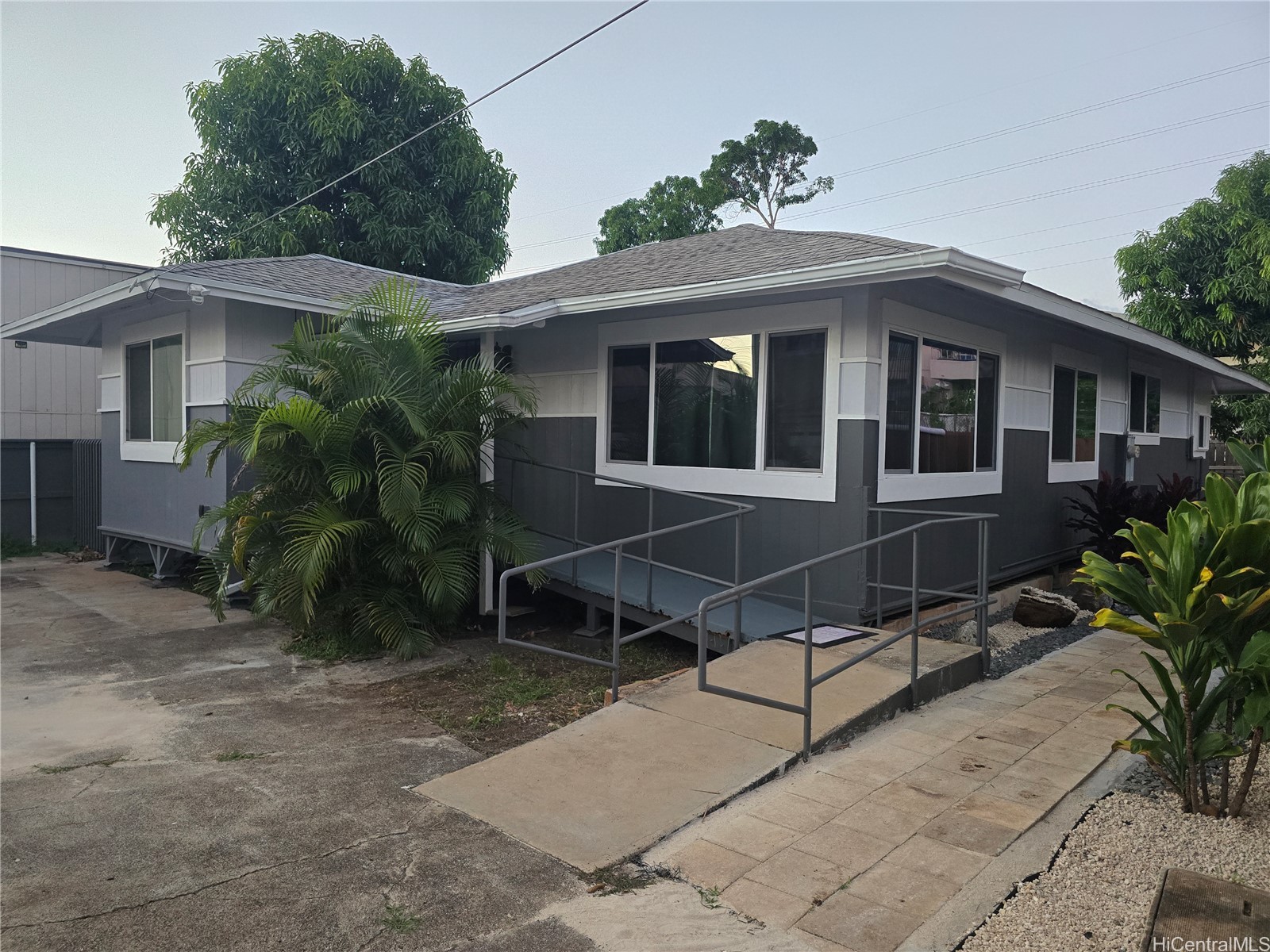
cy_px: 476
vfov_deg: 58.9
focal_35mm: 23
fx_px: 844
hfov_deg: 73.9
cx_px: 635
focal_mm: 6.3
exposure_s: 1/120
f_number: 1.7
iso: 500
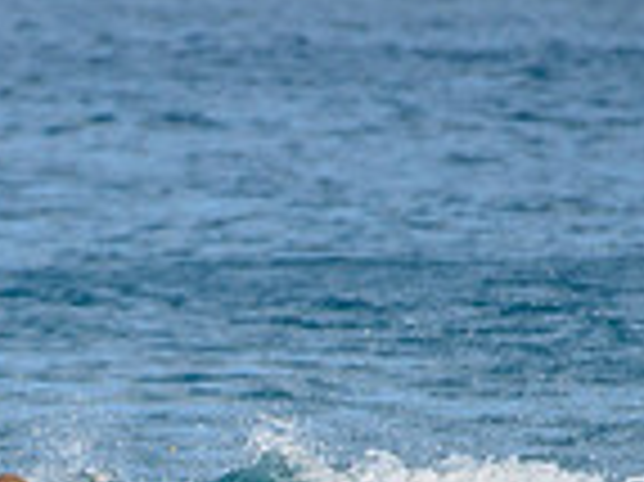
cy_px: 609
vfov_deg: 0.6
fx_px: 44612
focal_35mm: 2400
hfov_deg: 0.8
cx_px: 49
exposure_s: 1/2000
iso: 250
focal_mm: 500
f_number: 5.6
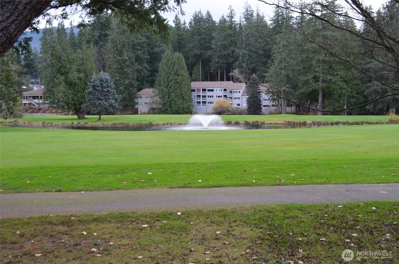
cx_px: 200
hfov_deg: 46.5
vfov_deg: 31.8
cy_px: 132
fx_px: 464
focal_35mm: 42
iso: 280
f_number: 5.6
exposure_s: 1/125
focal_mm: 28
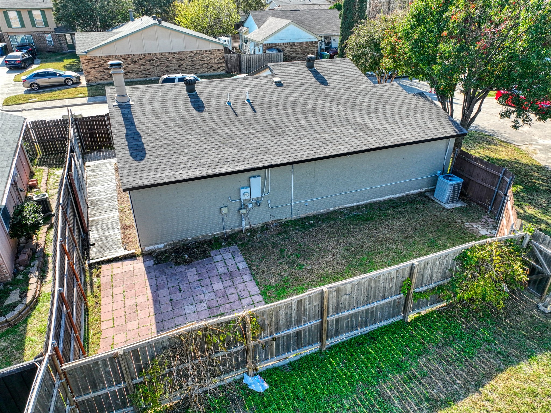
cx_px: 276
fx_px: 382
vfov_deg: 56.8
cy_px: 206
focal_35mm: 24
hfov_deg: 71.6
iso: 200
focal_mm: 12.3
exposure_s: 1/800
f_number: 2.8
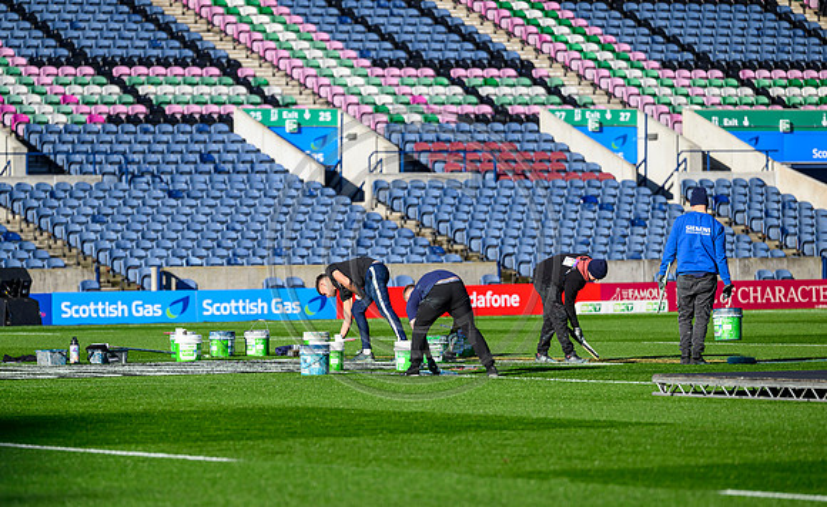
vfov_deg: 5.7
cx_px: 369
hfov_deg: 9.3
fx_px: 5091
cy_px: 305
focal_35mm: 227
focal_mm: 200
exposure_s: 1/3200
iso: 500
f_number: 3.5
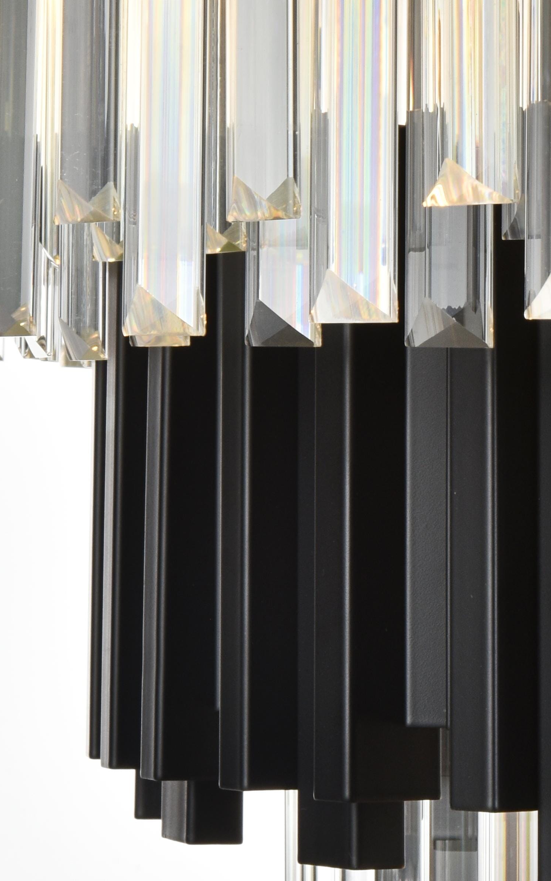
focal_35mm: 221
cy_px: -316
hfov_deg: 5.9
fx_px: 5311
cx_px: 257
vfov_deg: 9.3
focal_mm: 70
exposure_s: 1/6
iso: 160
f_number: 22
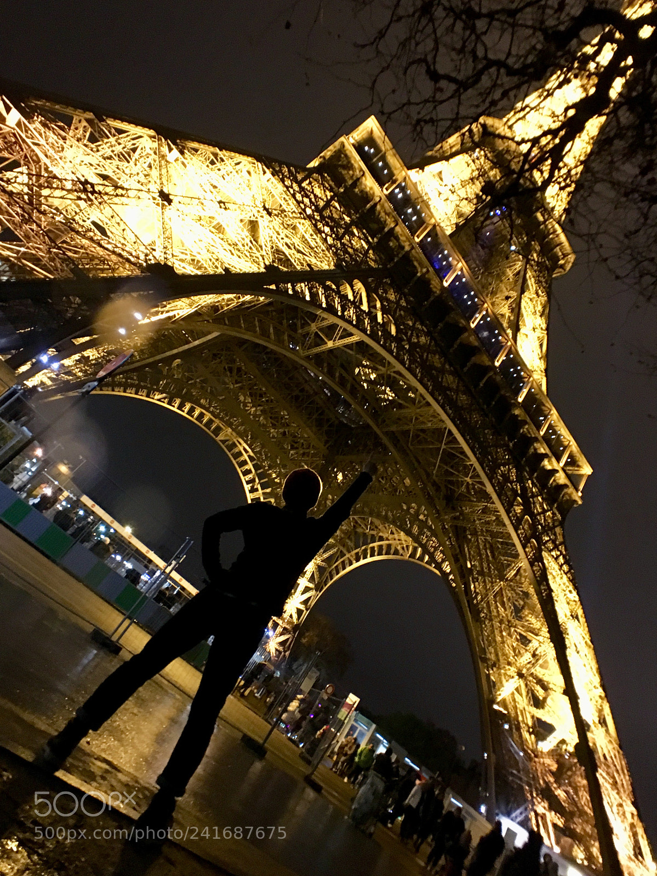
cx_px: 328
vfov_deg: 61.7
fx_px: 734
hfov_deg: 48.2
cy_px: 438
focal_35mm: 29
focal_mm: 4.15
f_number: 2.2
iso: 500
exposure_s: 1/17
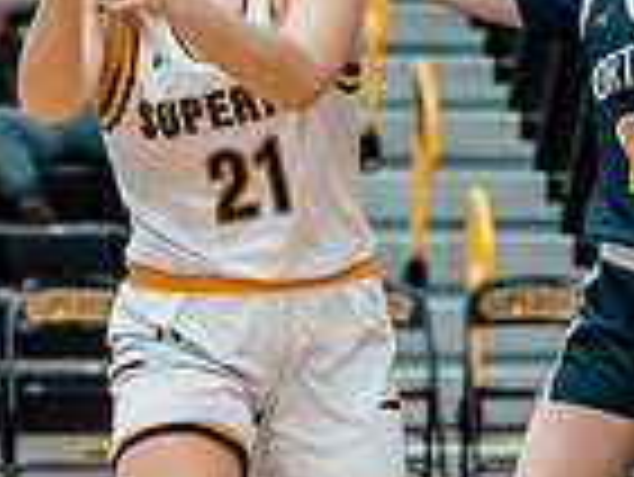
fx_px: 5976
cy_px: 267
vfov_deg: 4.6
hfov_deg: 6.1
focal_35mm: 326
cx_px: 440
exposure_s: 1/640
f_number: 2.5
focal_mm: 67
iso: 1600
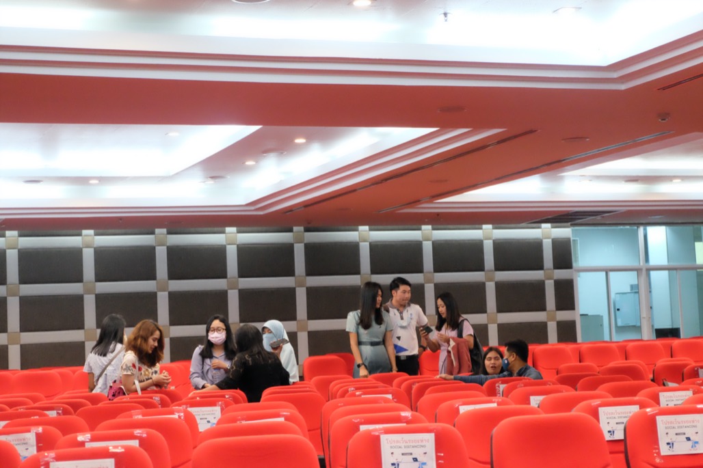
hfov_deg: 27.7
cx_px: 352
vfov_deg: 18.7
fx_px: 1425
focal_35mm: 73
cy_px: 234
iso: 6400
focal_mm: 48.4
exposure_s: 1/150
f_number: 5.6
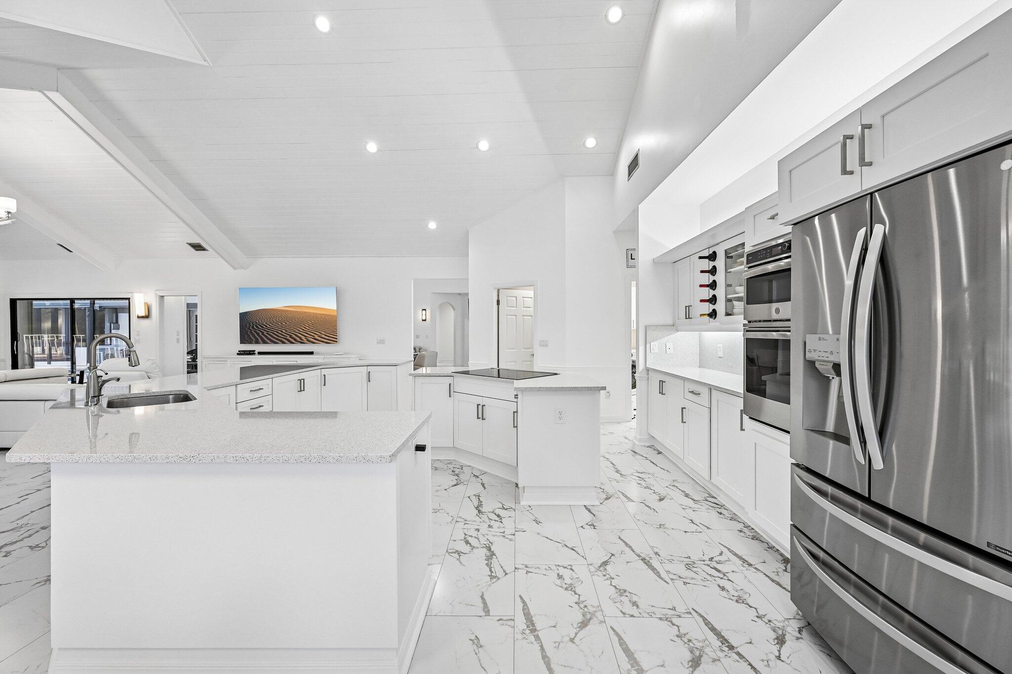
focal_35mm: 14
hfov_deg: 104.3
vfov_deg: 81.2
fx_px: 393
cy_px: 337
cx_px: 506
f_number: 8
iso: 1600
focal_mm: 14
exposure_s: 1/250
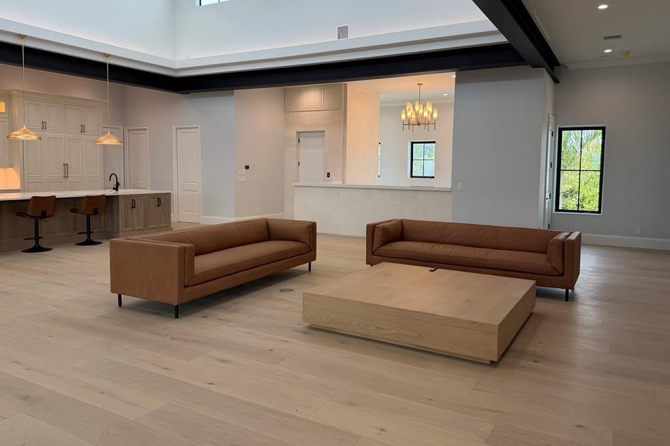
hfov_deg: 69.4
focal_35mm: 26
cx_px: 348
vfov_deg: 49.5
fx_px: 484
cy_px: 201
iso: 80
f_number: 1.78
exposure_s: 1/129
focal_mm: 6.76
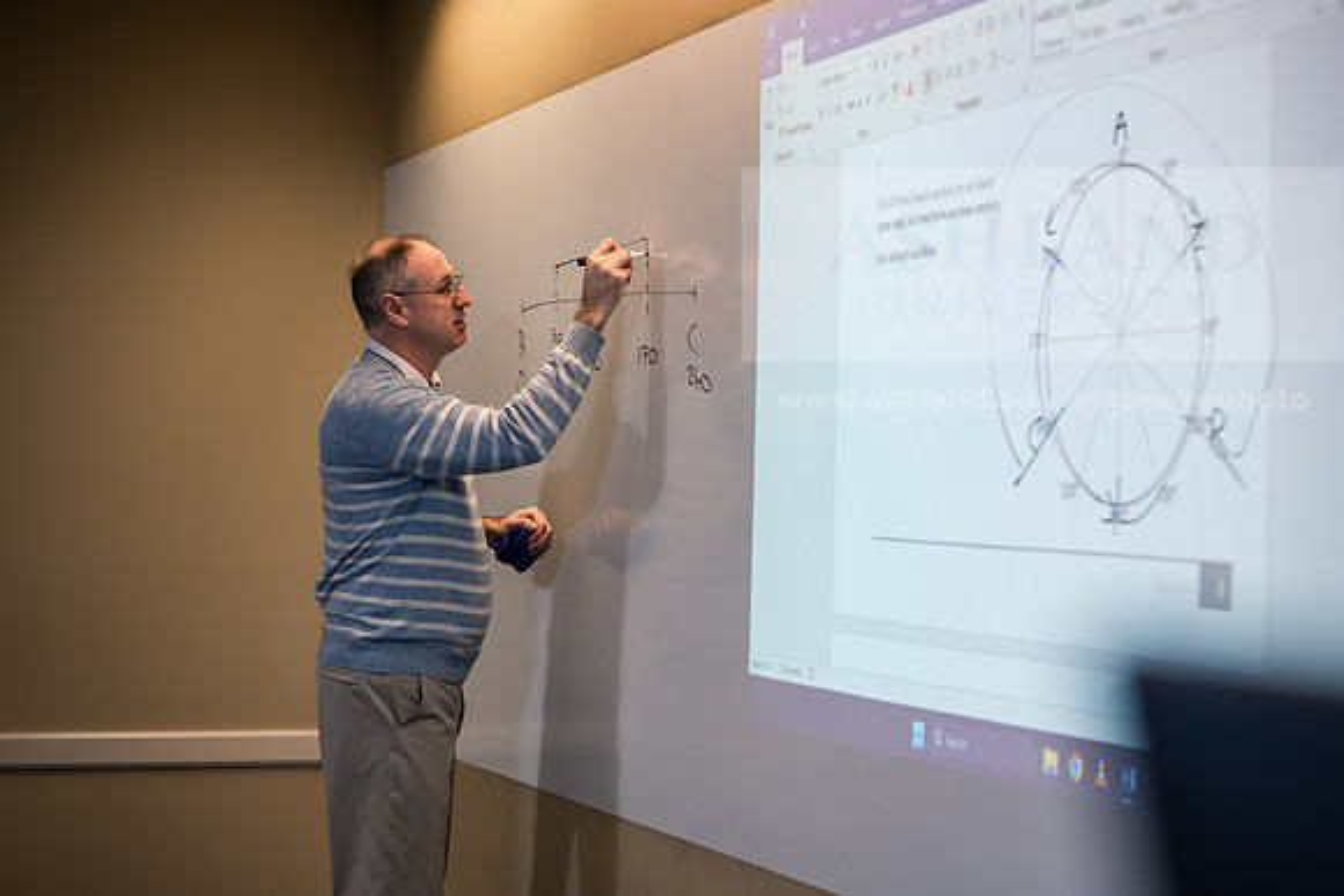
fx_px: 2614
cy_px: 448
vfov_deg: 19.5
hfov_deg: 28.8
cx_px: 672
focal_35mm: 70
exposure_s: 1/200
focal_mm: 70
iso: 800
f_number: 4
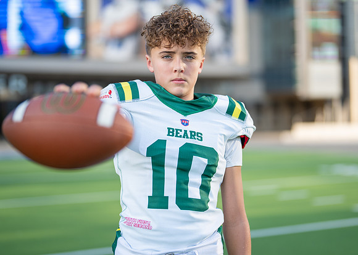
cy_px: 126
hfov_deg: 30.4
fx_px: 658
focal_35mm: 65
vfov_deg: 22.0
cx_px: 190
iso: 100
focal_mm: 50
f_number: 1.2
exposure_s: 1/3200
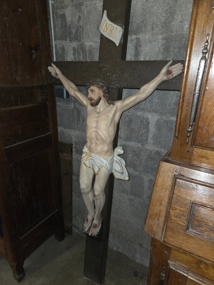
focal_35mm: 23
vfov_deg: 73.9
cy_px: 142
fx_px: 190
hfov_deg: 58.9
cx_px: 107
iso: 125
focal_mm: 5.4
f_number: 1.8
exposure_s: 1/22.2
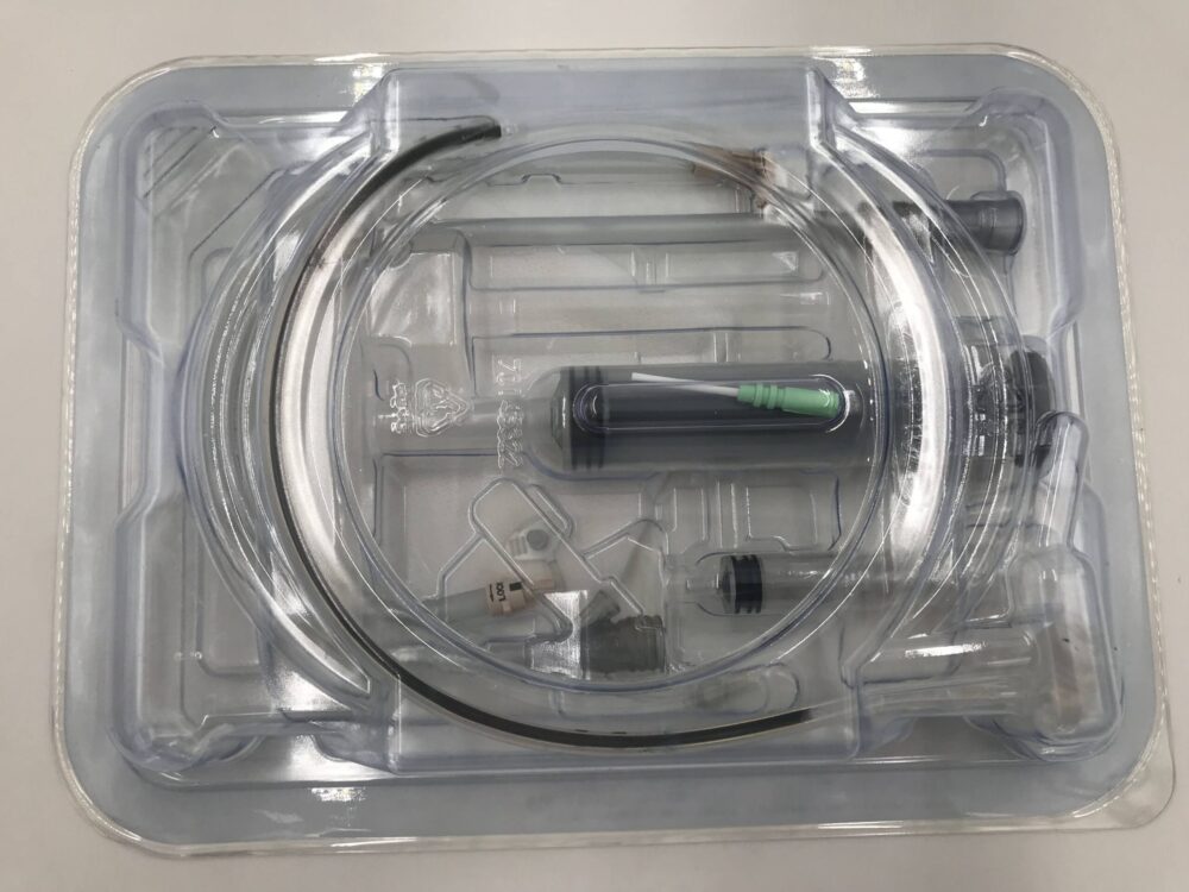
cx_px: 594
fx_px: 962
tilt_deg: -83.9
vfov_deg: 49.7
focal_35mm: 28
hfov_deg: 63.4
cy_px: 446
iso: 20
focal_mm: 3.99
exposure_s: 1/172
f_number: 1.8
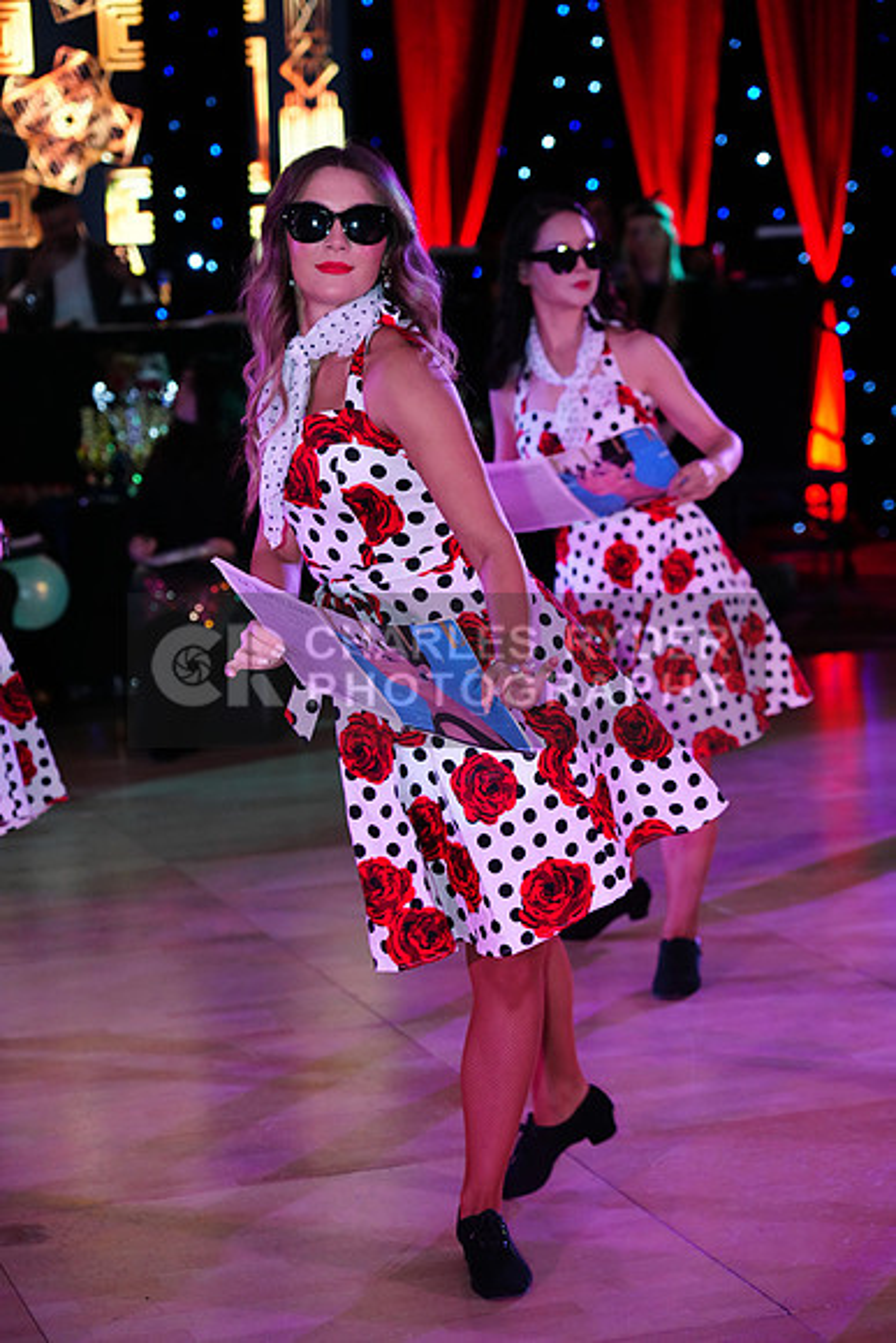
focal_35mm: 85
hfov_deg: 16.1
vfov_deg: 23.9
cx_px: 448
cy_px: 672
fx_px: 3171
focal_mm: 85
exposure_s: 1/250
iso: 3200
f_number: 4.5
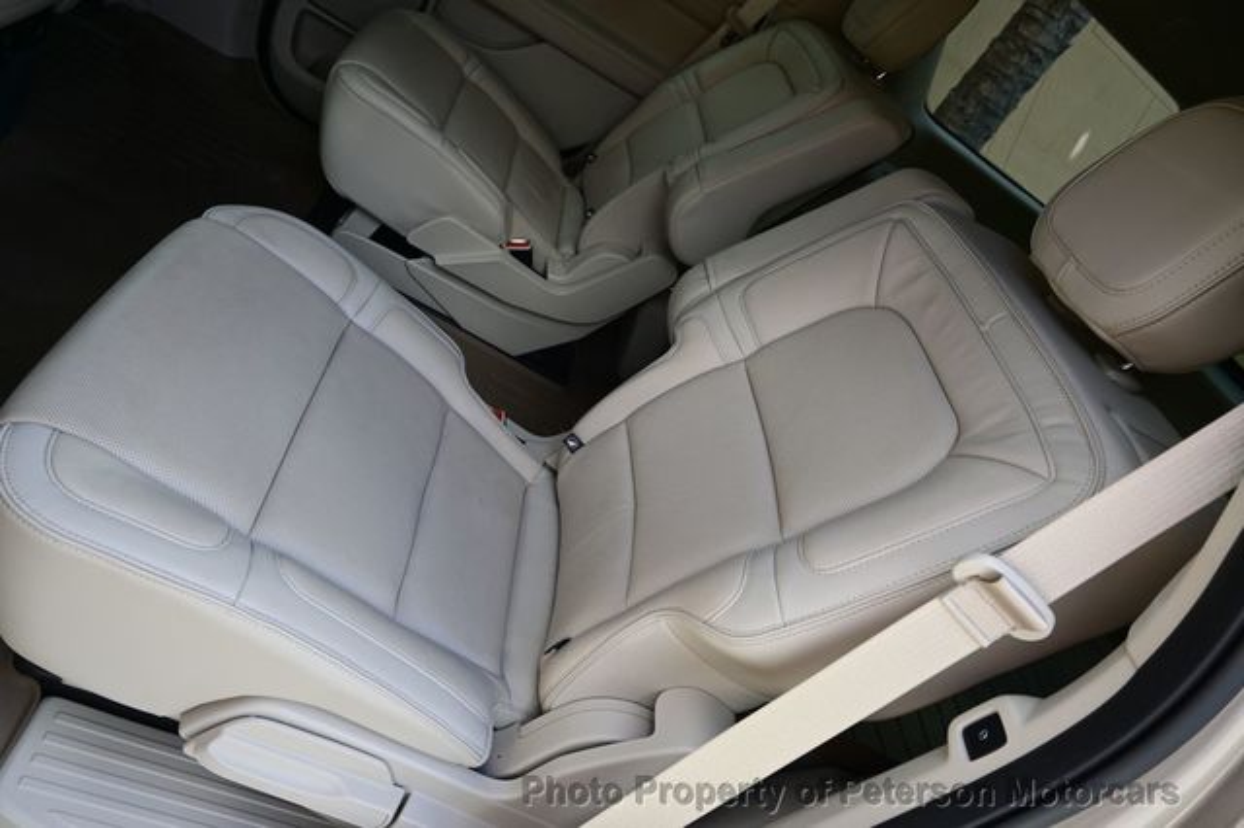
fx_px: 829
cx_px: 622
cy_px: 414
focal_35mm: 24
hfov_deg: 73.8
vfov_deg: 53.1
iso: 100
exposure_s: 1/80
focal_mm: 16
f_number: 4.5
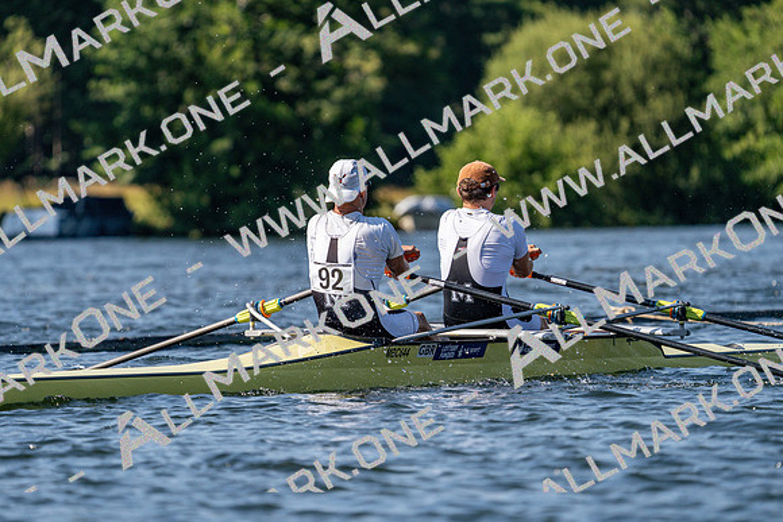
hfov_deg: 5.4
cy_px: 261
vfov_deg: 3.6
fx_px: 8375
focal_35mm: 385
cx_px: 392
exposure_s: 1/1600
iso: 320
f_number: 6.3
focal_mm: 385
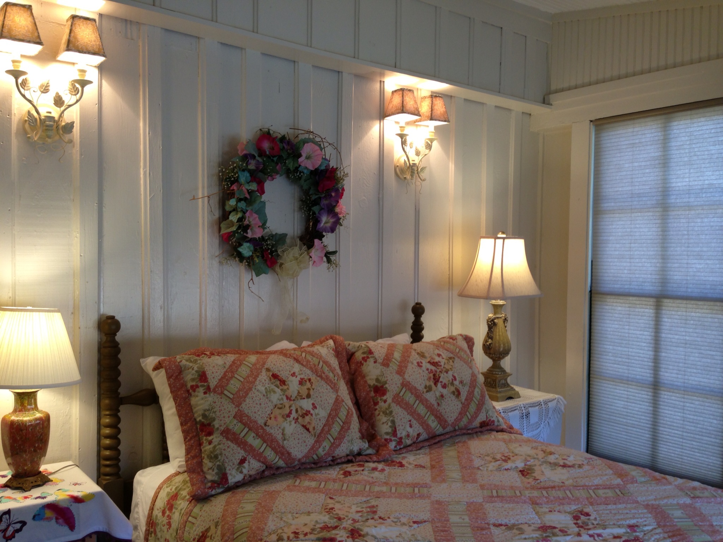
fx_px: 689
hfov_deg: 55.4
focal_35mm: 33
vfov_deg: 42.9
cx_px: 362
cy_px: 271
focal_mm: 4.13
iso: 50
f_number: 2.4
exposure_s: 1/24
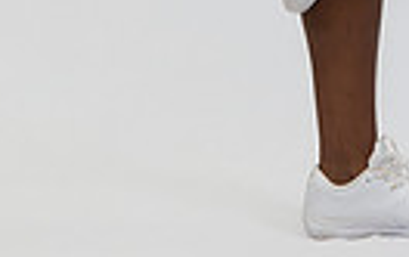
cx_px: 390
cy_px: -399
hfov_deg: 11.5
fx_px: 2021
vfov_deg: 6.8
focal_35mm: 181
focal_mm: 52.3
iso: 400
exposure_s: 1/125
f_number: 4
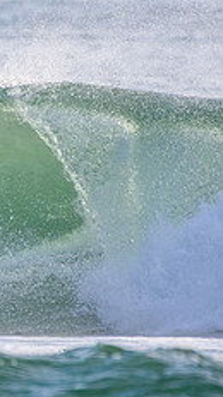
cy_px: 186
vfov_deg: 1.1
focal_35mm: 1968
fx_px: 20748
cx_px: -271
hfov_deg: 0.6
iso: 500
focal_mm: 500
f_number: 5.6
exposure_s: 1/2000
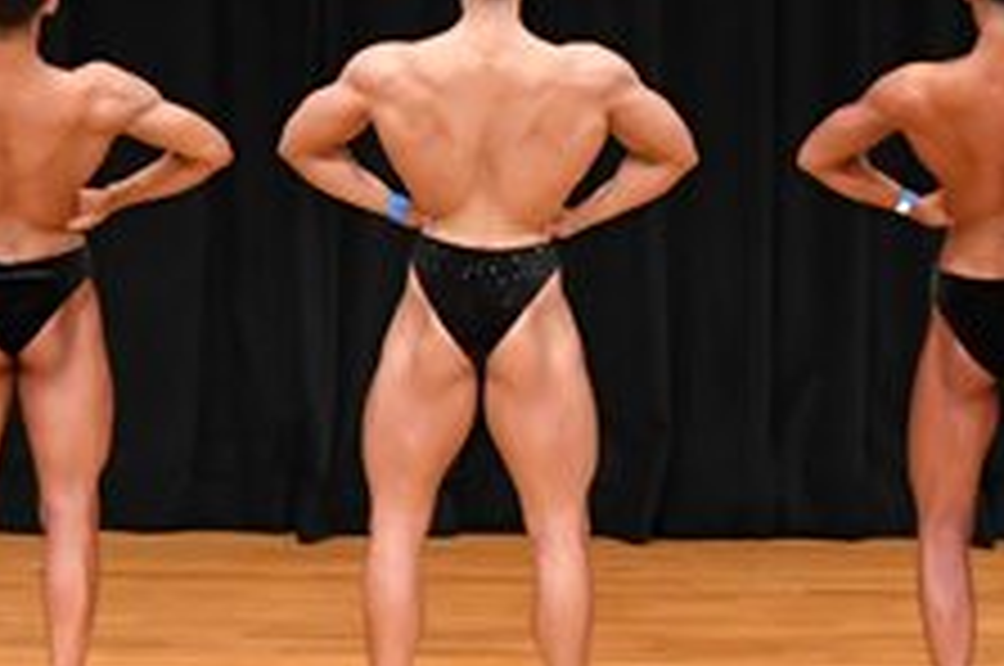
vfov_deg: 3.2
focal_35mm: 428
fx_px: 11919
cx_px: 250
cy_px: 72
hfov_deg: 4.8
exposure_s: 1/400
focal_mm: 82
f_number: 5.6
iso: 4000
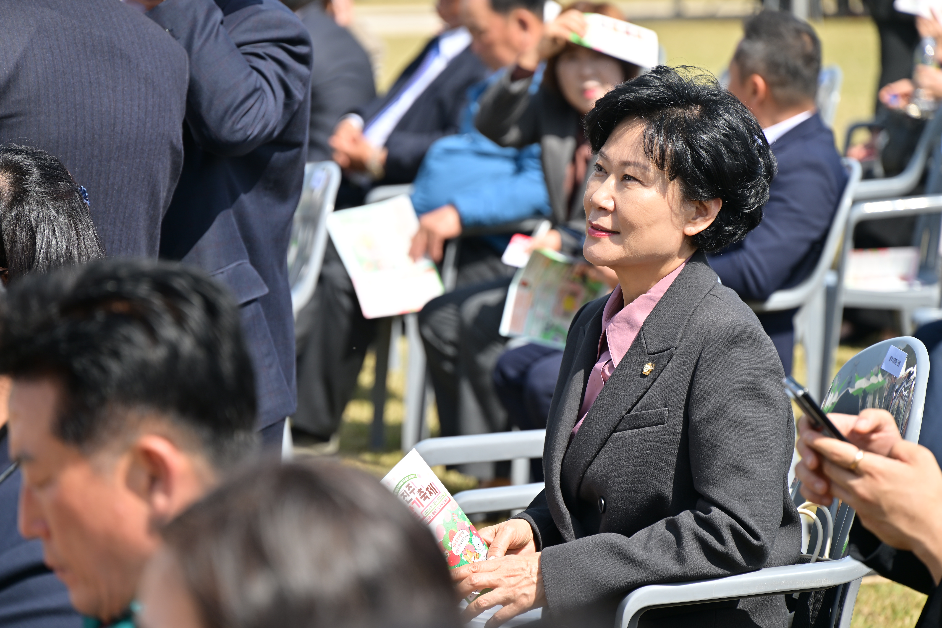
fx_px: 5233
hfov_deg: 10.3
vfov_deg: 6.9
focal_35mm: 200
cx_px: 471
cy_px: 314
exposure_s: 1/250
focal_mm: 200
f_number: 7.1
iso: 100
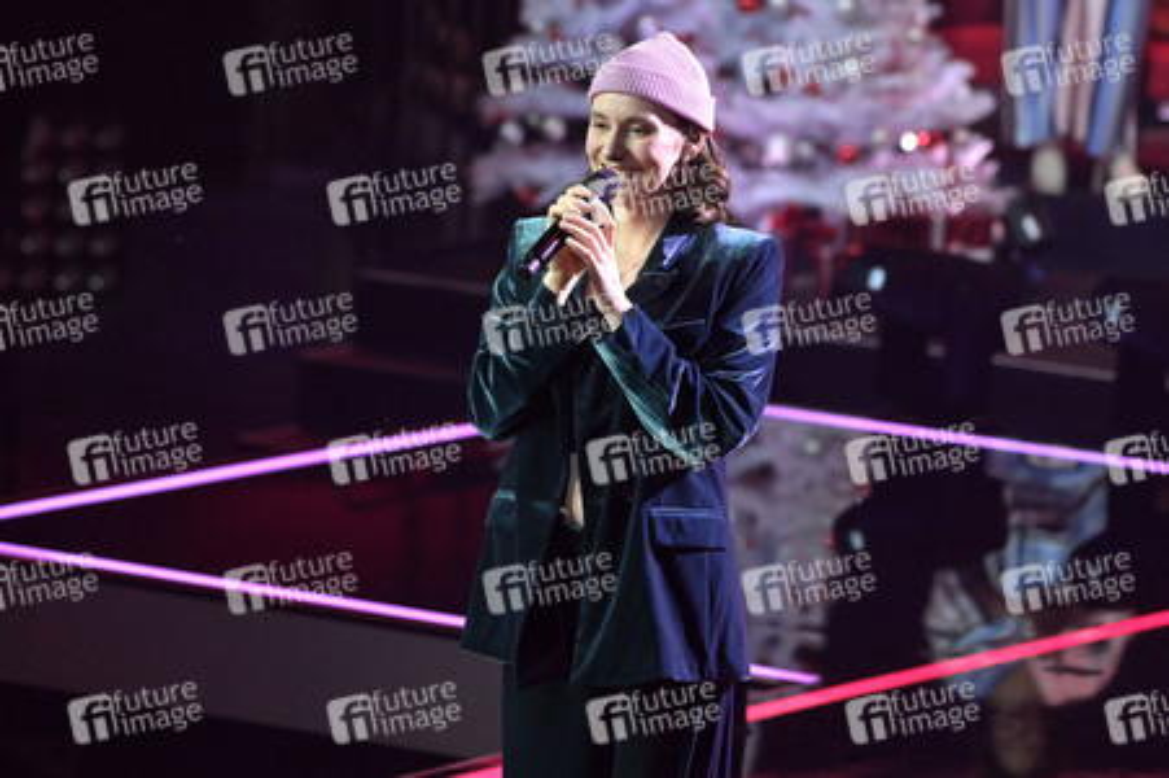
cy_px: 389
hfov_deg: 8.6
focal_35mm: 240
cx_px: 584
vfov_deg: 5.7
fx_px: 7787
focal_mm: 240
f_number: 5.6
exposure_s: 1/400
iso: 12800
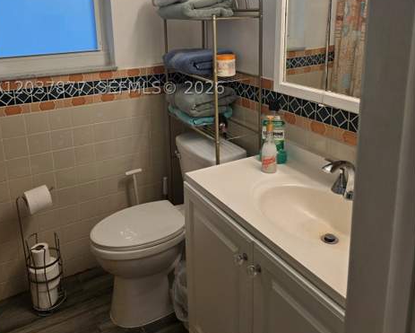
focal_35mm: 31
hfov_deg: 57.1
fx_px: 381
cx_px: 203
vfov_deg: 45.7
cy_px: 88
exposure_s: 1/120
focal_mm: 6.3
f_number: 1.7
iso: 40
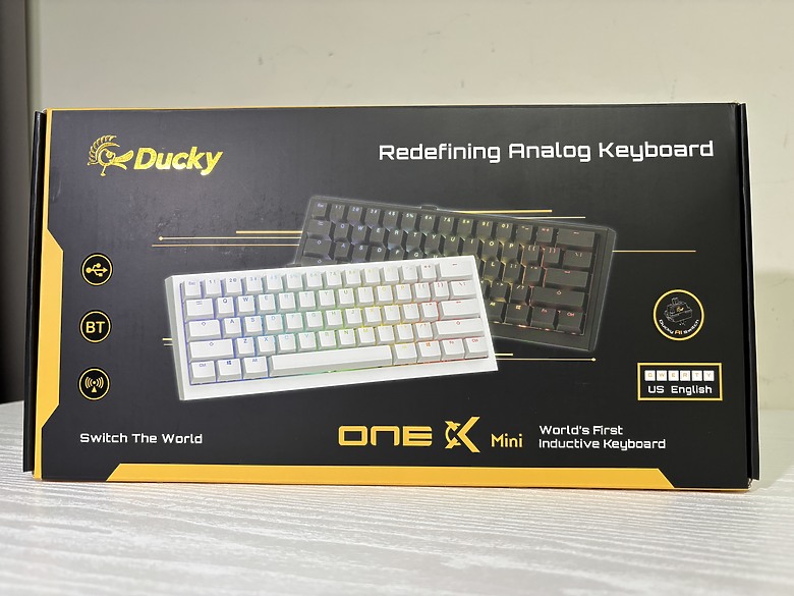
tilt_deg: +1.3
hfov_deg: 67.3
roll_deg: +0.5
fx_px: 596
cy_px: 298
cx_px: 397
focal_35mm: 26
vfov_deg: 53.1
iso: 200
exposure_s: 1/60
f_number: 1.6
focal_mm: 5.96
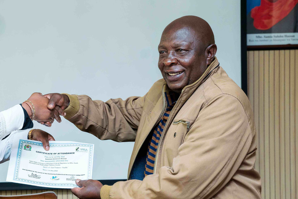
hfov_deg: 25.6
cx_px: 83
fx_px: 649
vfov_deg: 17.4
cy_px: 126
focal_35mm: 78
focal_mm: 43.2
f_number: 4.5
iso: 1600
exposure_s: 1/200
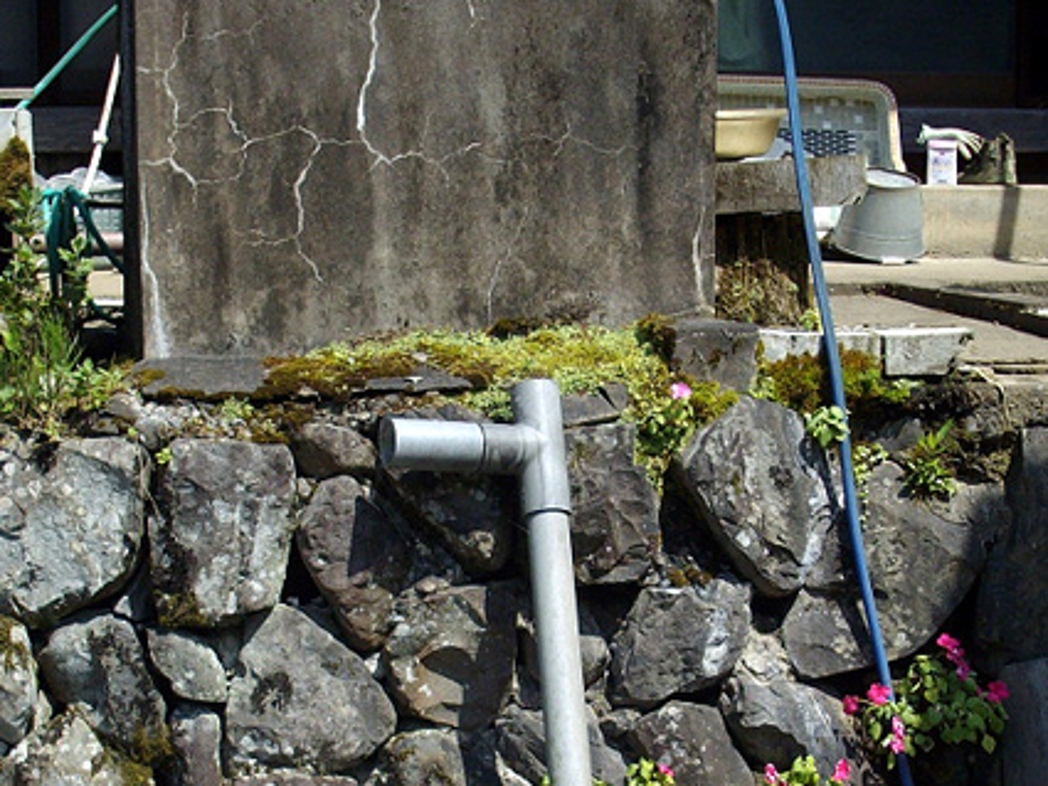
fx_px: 2241
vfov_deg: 19.8
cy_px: 569
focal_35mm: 74
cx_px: 560
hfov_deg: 26.3
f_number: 5.6
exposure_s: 1/200
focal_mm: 6.2
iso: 80
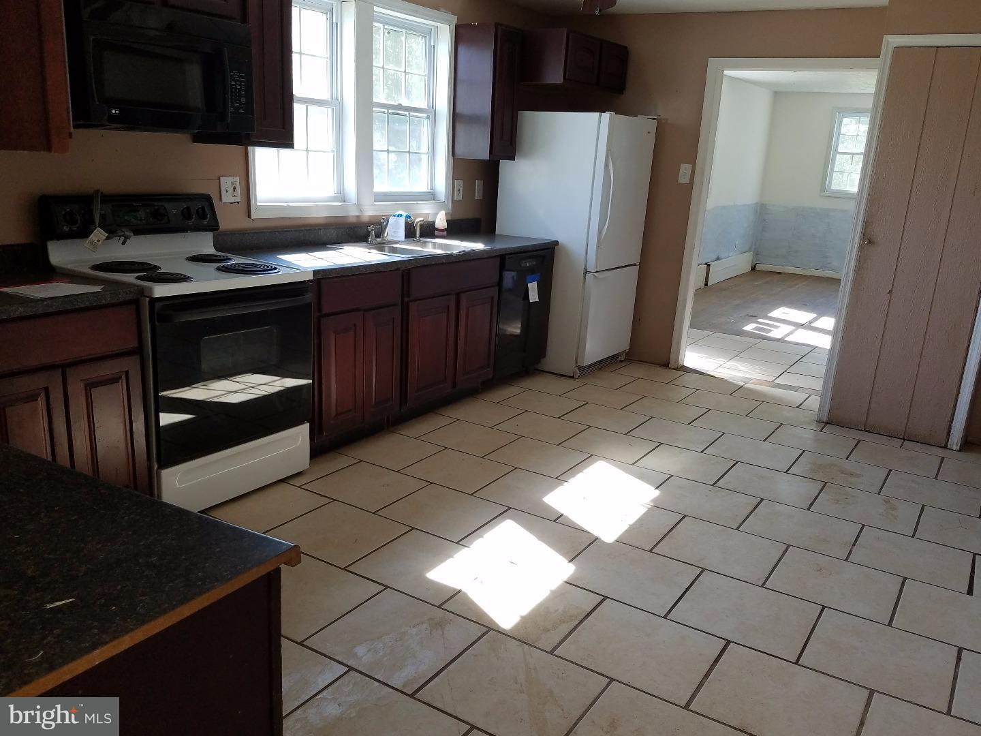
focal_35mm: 26
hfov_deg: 67.3
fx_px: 737
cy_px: 368
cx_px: 490
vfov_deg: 53.1
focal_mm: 4.2
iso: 64
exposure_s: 1/120
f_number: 1.7
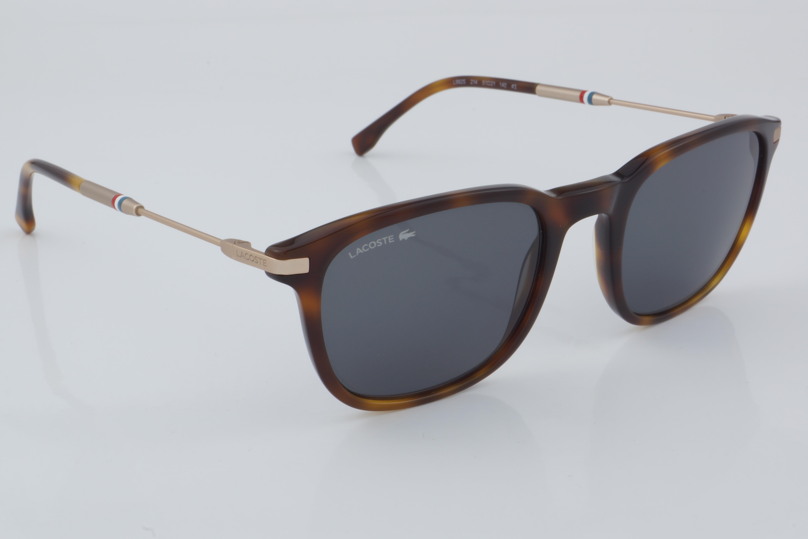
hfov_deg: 27.0
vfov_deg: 18.2
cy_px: 270
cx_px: 404
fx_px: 1683
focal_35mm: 75
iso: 100
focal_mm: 50
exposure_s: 1/4
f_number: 32
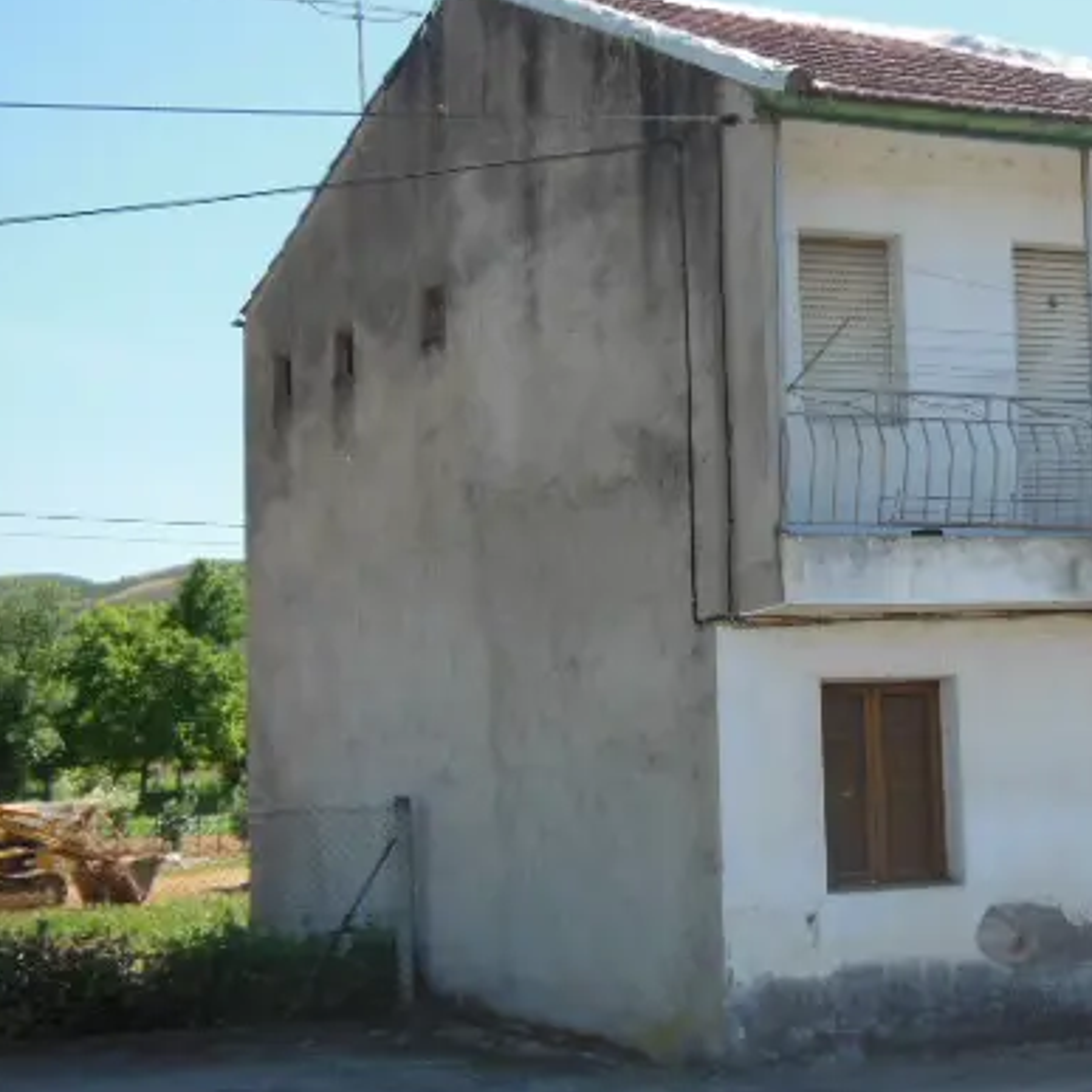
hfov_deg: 29.5
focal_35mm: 57
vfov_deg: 30.0
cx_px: 827
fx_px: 2034
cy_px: 542
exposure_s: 1/500
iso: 125
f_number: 4.1
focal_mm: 6.9
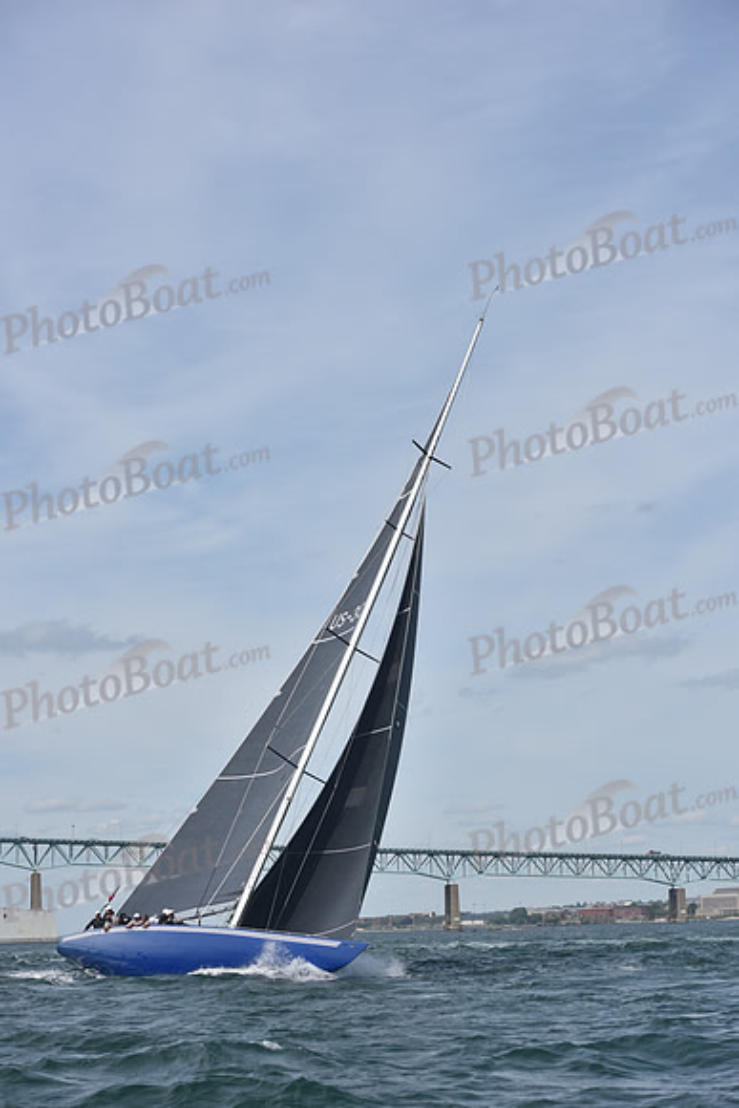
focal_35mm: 70
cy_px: 554
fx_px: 2154
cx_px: 370
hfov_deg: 19.5
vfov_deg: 28.8
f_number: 8
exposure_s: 1/800
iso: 320
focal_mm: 70
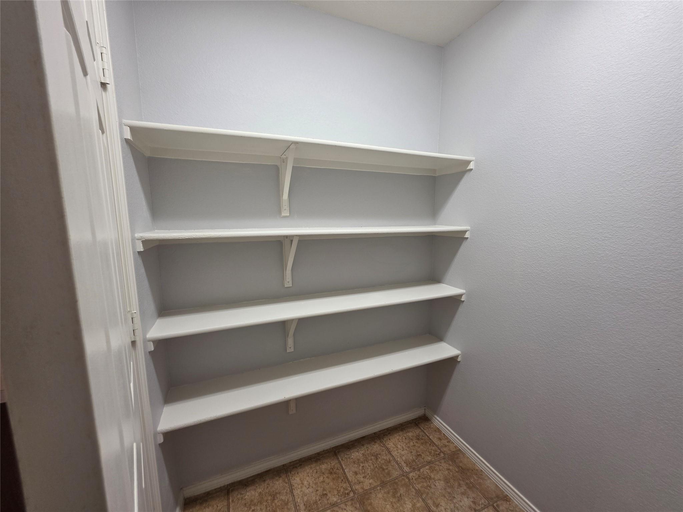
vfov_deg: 89.9
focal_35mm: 13
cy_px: 256
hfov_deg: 106.2
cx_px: 342
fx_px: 256
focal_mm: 2.2
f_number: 1.9
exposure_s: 1/120
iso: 80
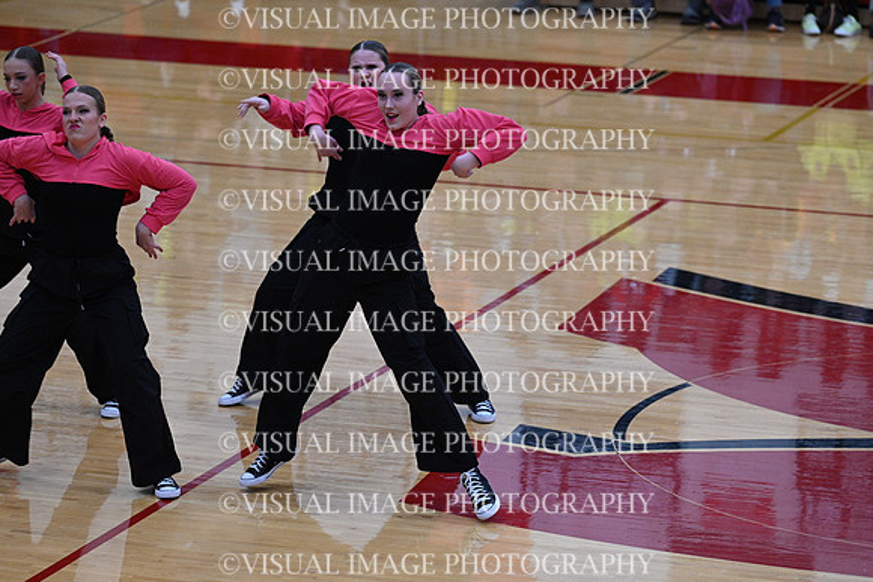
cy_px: 291
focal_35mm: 180
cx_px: 436
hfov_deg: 11.4
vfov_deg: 7.6
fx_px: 4366
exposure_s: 1/400
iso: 4000
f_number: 4
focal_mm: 180
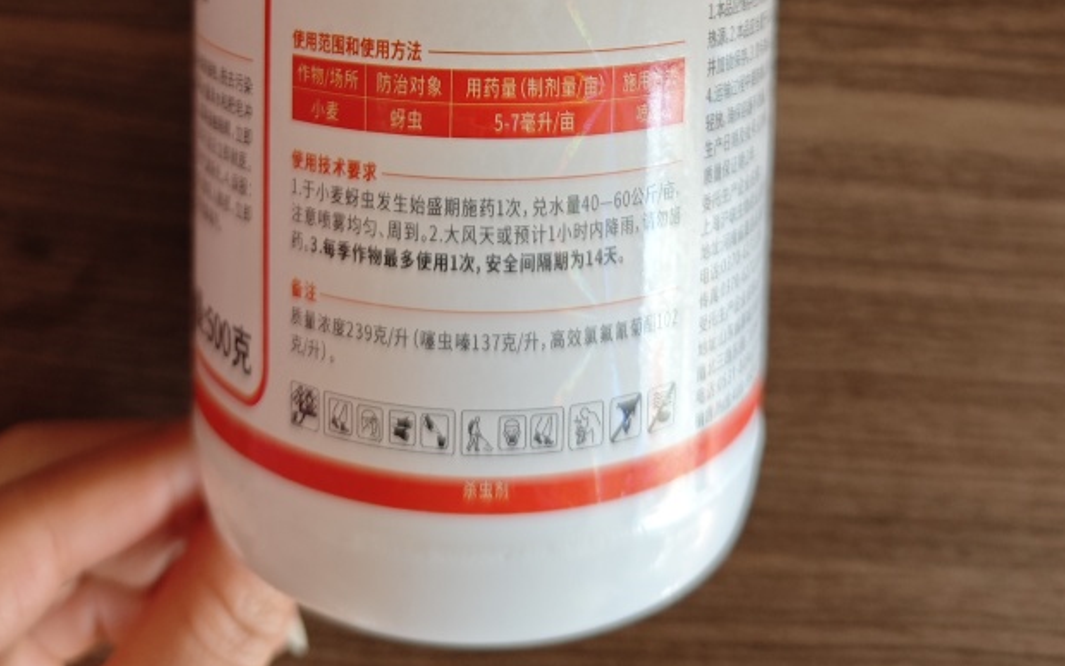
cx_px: 485
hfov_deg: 47.1
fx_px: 1219
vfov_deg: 26.5
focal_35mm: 42
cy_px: -173
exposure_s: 1/100
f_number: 1.6
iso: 100
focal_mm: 6.55
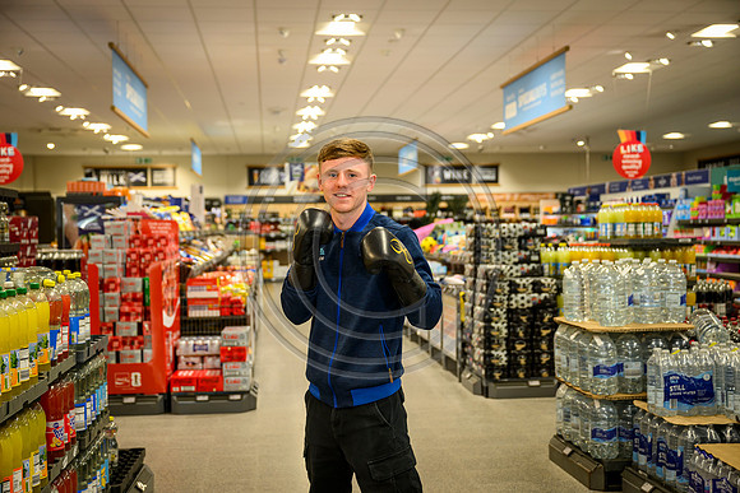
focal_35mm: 45
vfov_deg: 29.9
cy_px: 246
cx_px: 370
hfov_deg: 43.6
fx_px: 925
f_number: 3.2
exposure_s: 1/160
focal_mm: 45
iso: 500
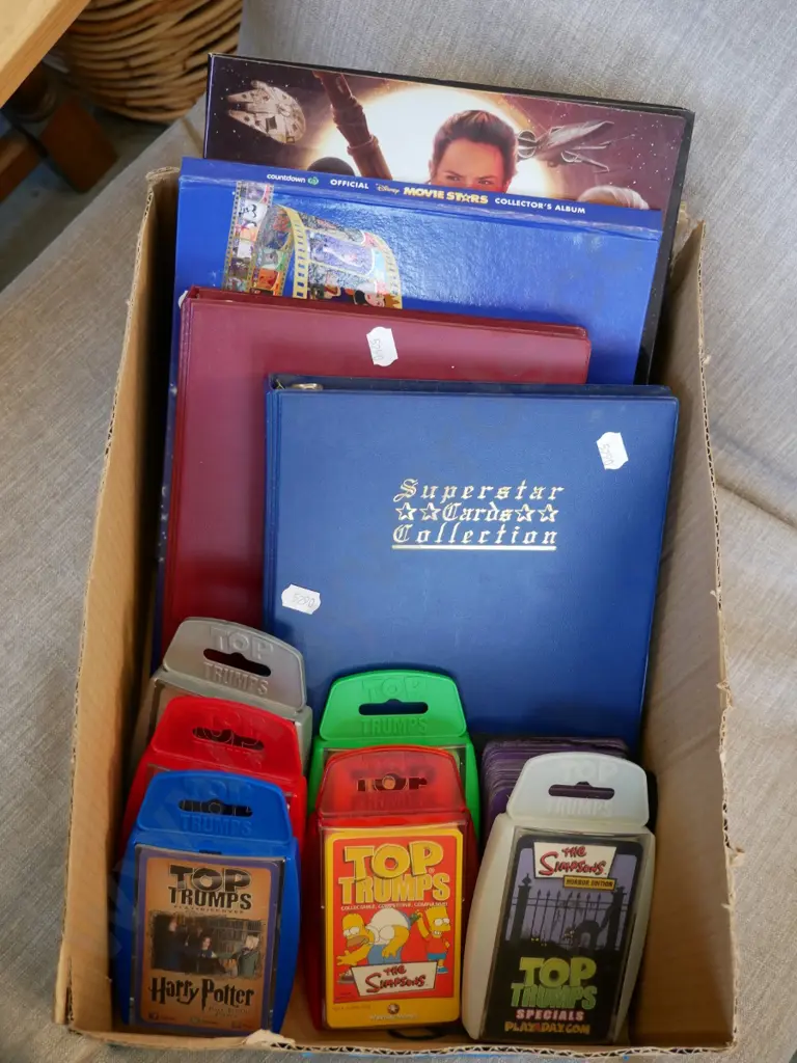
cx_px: 398
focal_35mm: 44
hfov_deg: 32.9
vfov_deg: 42.9
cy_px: 532
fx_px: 1351
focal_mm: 22
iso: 800
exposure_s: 1/60
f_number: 4.2
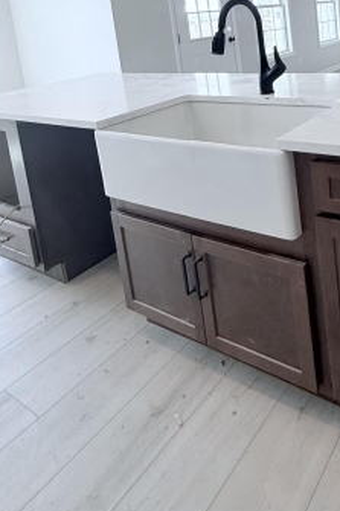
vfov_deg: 56.4
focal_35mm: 29
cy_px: 66
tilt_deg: -7.5
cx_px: 320
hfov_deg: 40.7
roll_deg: +4.0
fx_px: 411
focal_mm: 2.22
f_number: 2.2
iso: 100
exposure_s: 1/120
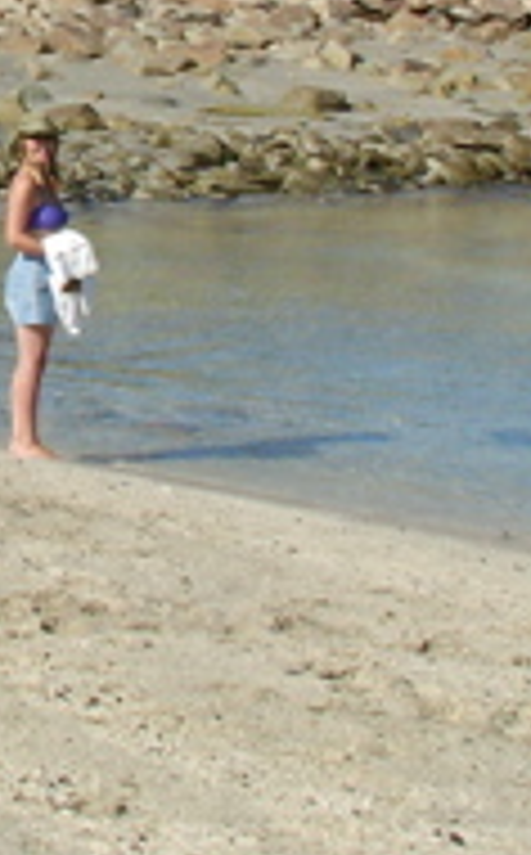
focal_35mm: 136
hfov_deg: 9.4
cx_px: -184
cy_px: -40
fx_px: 3163
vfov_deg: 15.1
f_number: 6.7
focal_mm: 5.8
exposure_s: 1/339
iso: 50
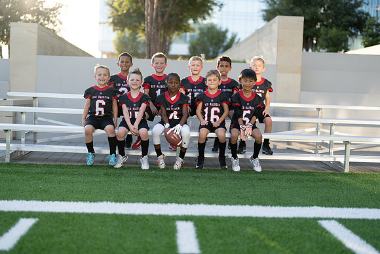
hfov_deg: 39.6
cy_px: 127
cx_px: 190
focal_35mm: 50
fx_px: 528
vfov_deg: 27.0
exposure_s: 1/1000
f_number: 1.2
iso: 100
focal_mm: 50
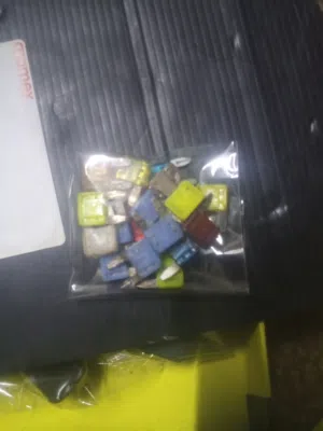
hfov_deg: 51.4
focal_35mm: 27
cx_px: 162
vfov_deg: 65.3
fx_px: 336
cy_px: 216
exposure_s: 1/20
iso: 3190
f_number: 1.6
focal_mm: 4.19
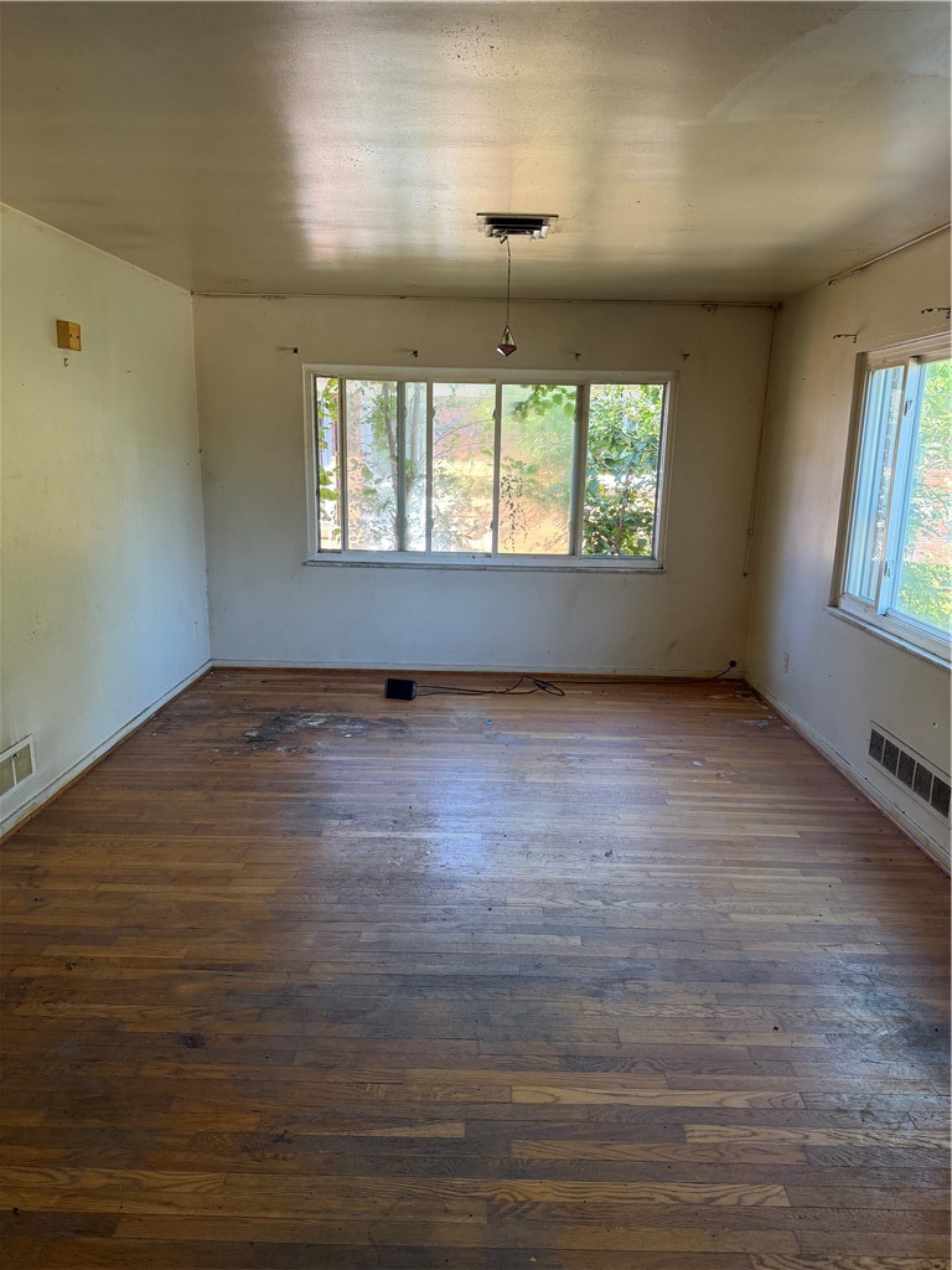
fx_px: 880
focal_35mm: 24
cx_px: 476
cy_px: 635
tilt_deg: -11.1
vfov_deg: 71.6
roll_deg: -0.8
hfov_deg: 56.8
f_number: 1.78
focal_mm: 6.76
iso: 160
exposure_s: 1/121
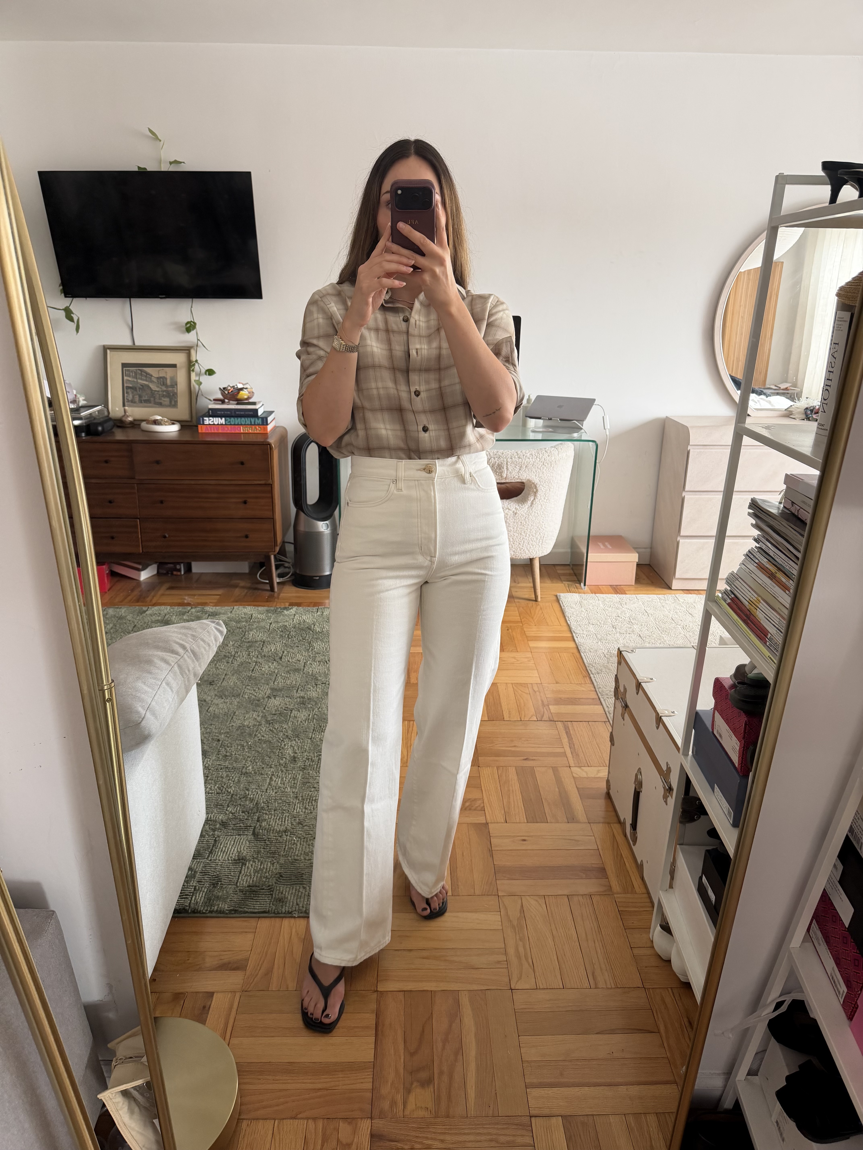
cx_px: 432
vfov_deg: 71.6
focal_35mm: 24
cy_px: 575
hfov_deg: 56.8
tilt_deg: -30.5
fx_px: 798
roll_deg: -0.8
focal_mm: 6.76
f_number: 1.78
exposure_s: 1/117
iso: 200
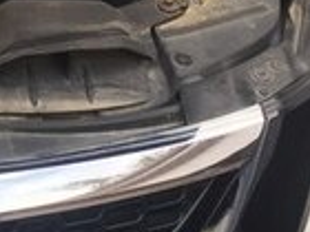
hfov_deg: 13.1
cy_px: -50
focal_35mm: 137
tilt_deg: -28.3
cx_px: -230
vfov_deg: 10.6
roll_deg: -1.1
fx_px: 1227
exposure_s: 1/100
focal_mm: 4.15
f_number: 2.2
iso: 50
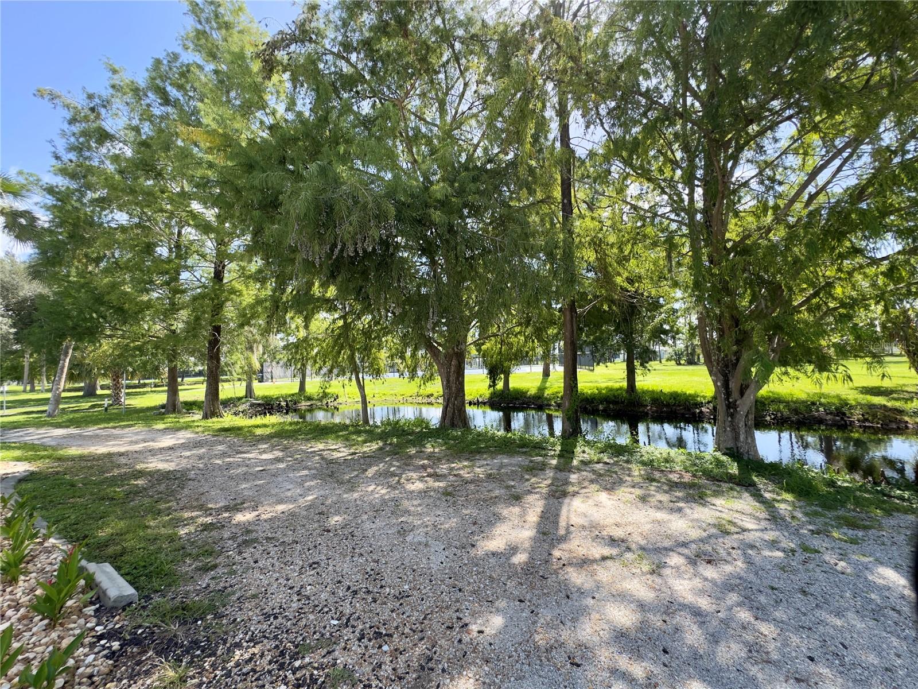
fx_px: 371
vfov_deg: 85.7
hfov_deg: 102.1
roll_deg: +1.7
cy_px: 344
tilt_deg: +2.9
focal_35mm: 14
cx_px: 459
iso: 40
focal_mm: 2.22
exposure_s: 1/337
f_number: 2.2
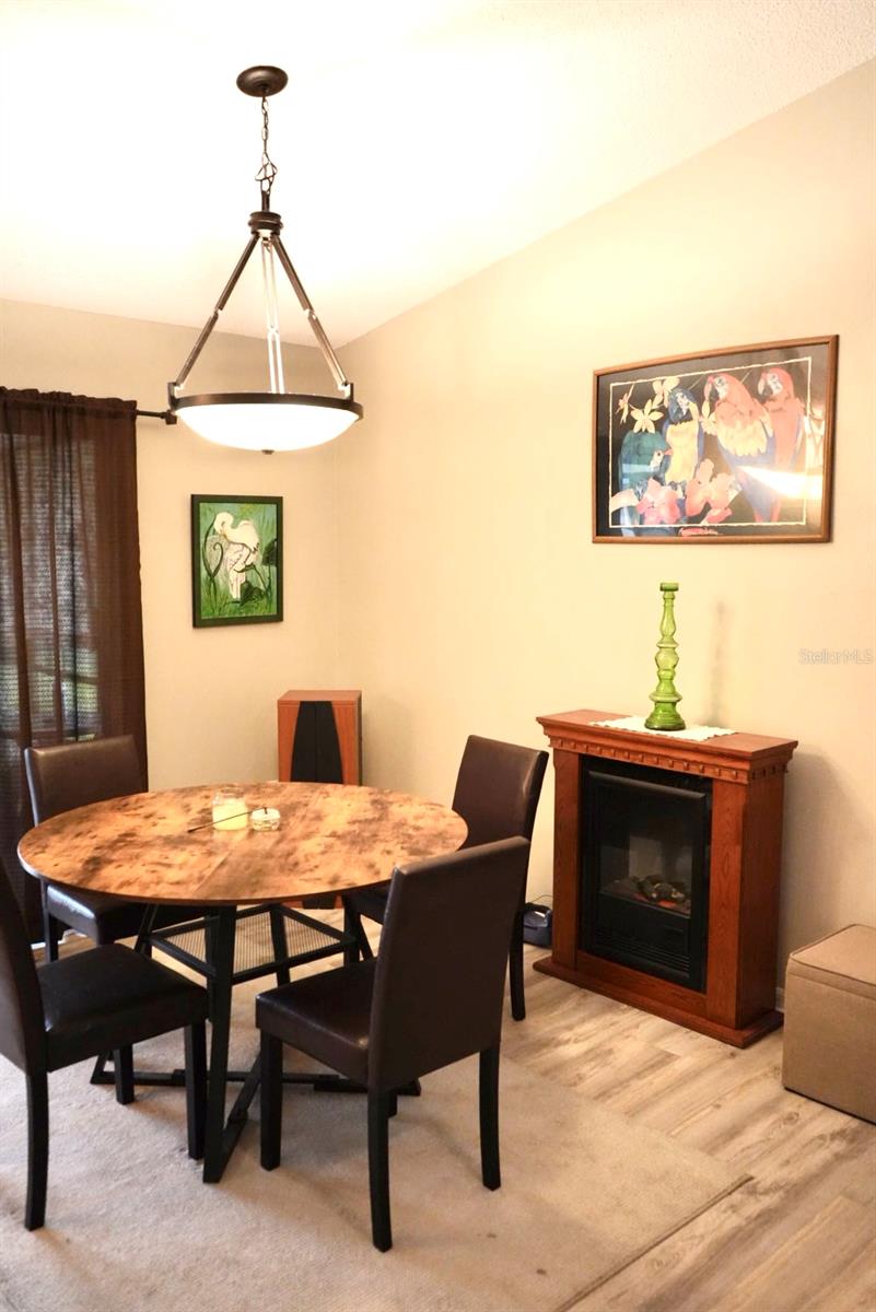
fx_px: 1058
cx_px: 438
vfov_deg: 63.6
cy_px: 656
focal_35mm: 29
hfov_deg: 45.0
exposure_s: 1/160
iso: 6400
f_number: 3.5
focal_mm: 29
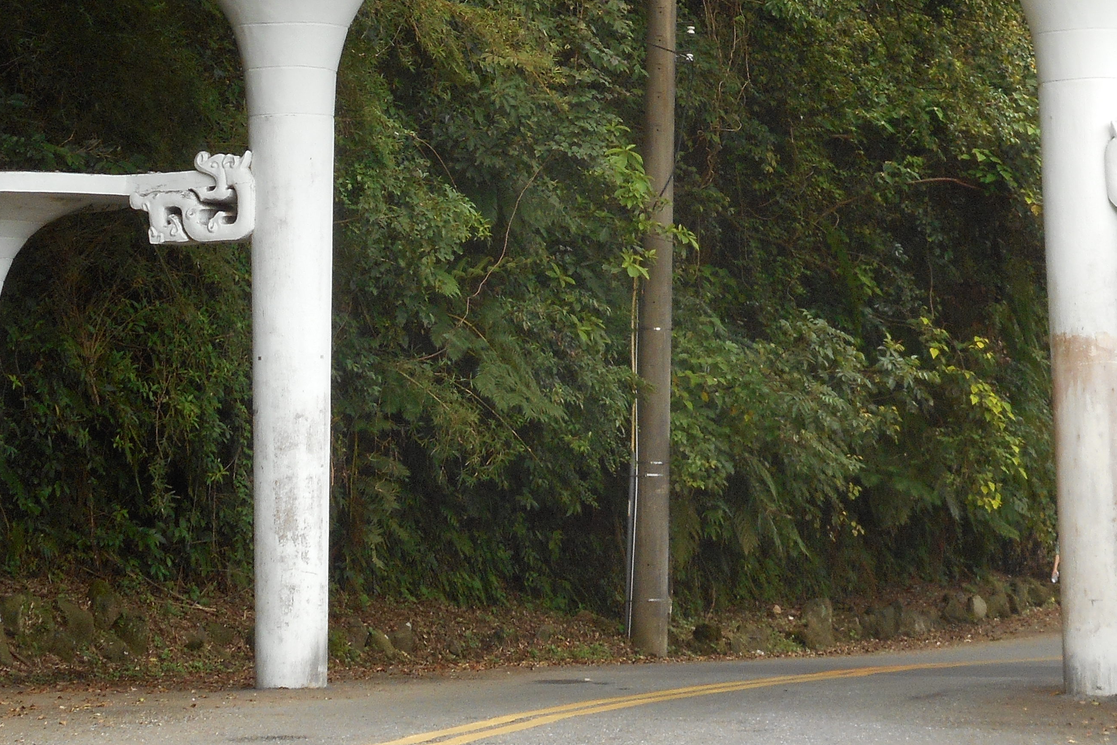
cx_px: 734
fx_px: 3754
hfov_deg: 16.9
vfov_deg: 11.2
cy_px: -56
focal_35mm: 121
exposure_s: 1/60
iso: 140
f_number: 5.1
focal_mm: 10.5
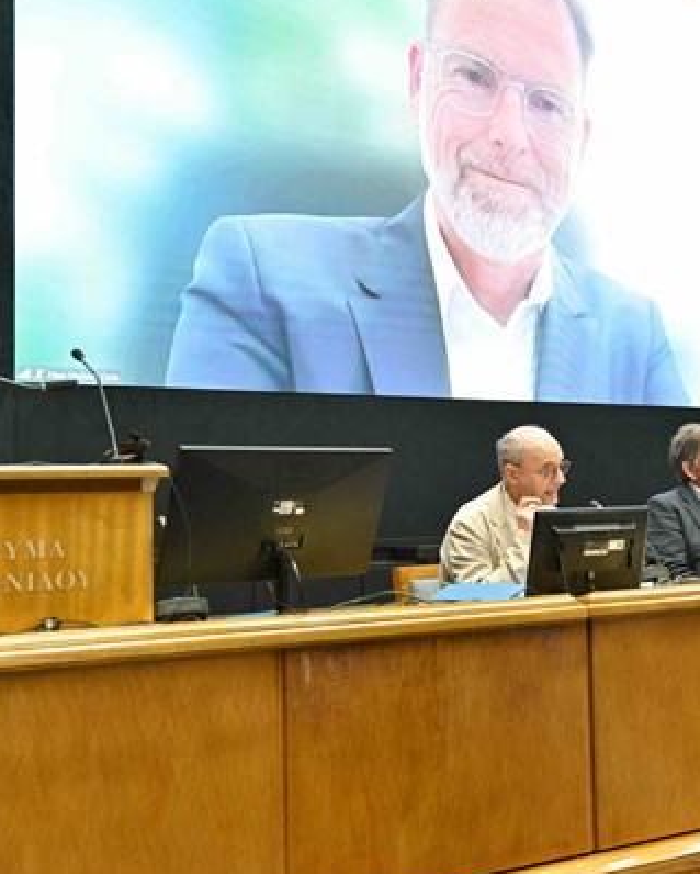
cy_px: 410
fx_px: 1319
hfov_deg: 27.7
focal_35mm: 51
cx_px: 722
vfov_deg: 36.6
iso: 1000
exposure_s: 1/80
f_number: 3.2
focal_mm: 32
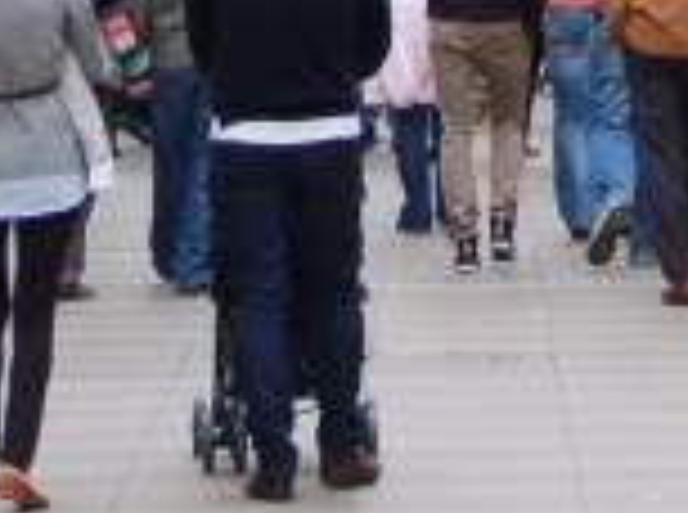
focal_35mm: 338
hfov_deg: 5.9
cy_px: -706
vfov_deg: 4.3
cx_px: 515
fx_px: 6706
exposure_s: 1/125
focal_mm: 35
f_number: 5.6
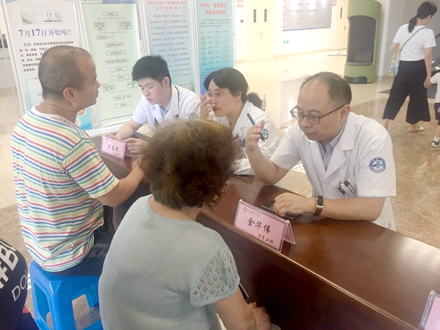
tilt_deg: -21.0
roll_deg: +2.1
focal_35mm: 29
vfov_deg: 48.2
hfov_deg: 61.7
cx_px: 220
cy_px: 165
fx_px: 369
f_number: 2.2
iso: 125
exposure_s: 1/33
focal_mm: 4.15
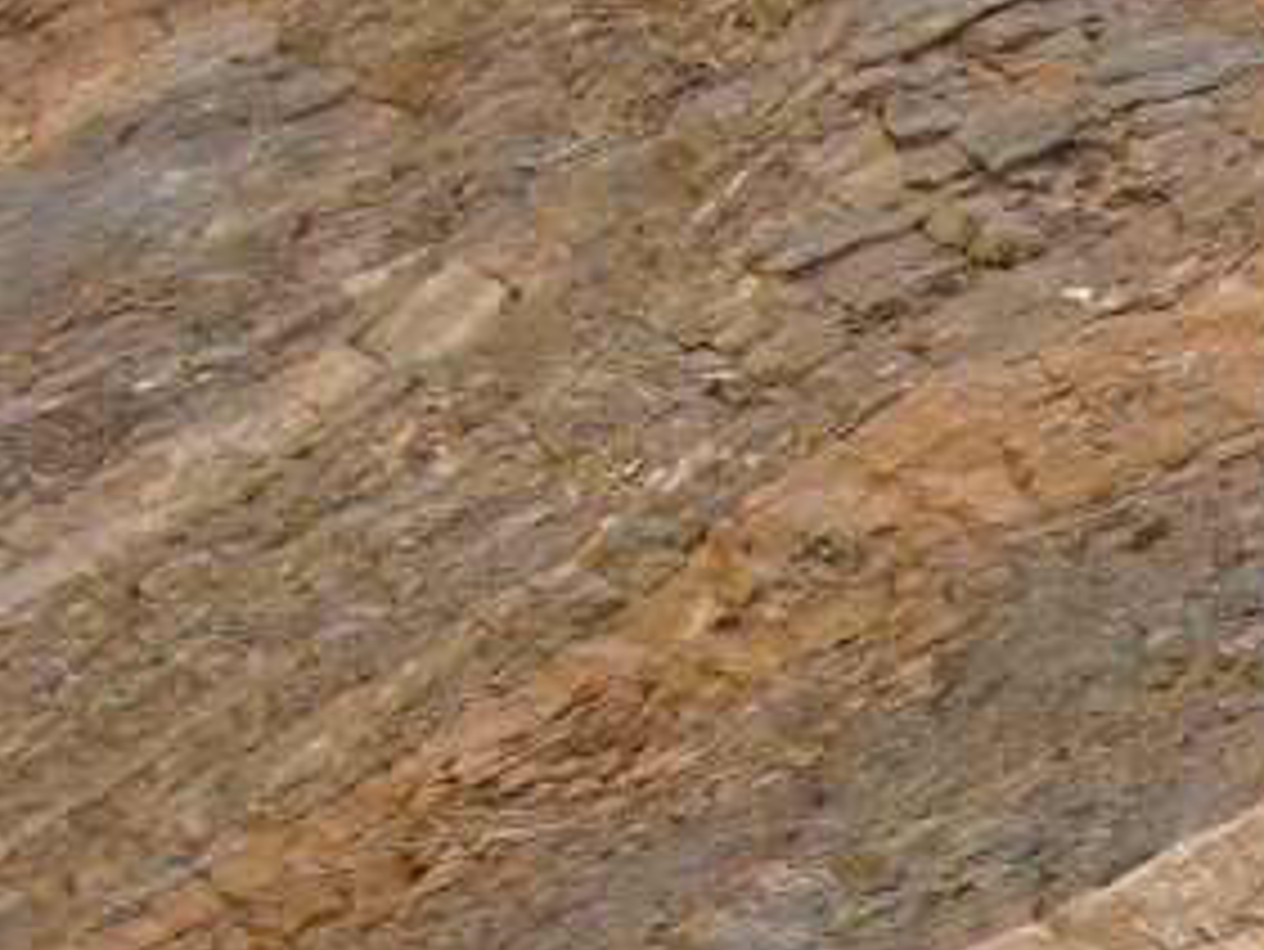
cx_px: 2191
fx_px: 5589
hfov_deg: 12.0
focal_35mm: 153
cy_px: 1504
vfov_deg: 9.4
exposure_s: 1/54.5
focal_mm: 10.7
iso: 50
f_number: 3.7
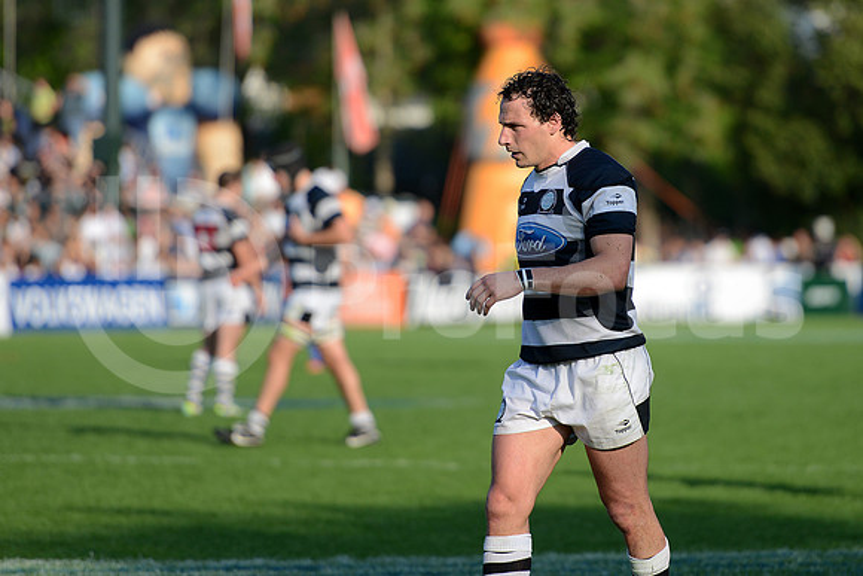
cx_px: 432
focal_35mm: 195
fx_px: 4675
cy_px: 288
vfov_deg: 7.0
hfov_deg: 10.5
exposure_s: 1/1600
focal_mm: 195
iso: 250
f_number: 2.8
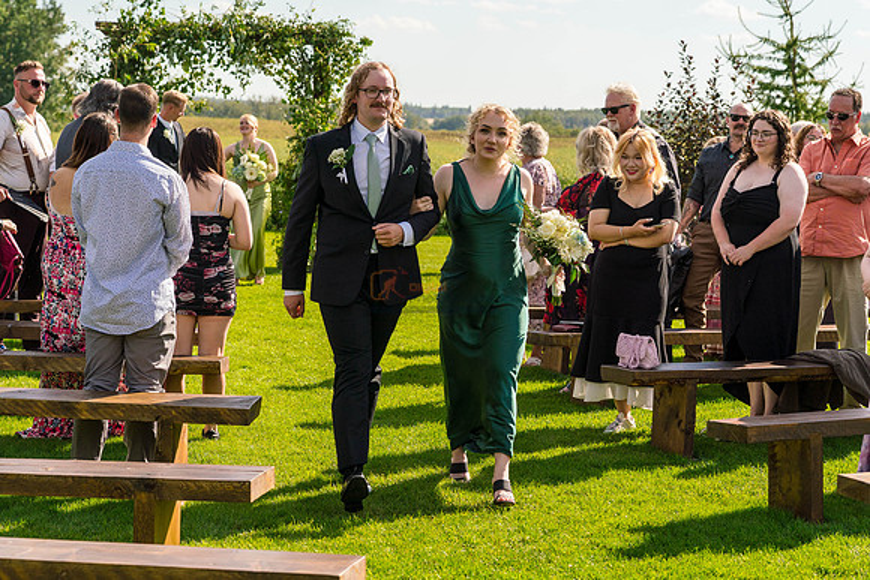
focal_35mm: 81
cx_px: 506
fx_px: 1948
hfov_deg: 25.1
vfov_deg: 16.9
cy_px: 256
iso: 400
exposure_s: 1/2500
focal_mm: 59
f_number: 4.5
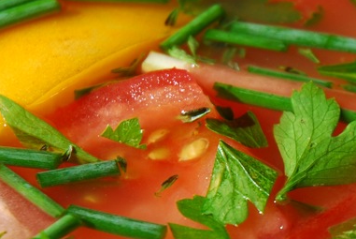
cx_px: 403
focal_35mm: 353
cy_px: 236
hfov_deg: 5.8
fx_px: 3495
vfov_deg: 3.9
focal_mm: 70
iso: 160
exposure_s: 1/400
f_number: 5
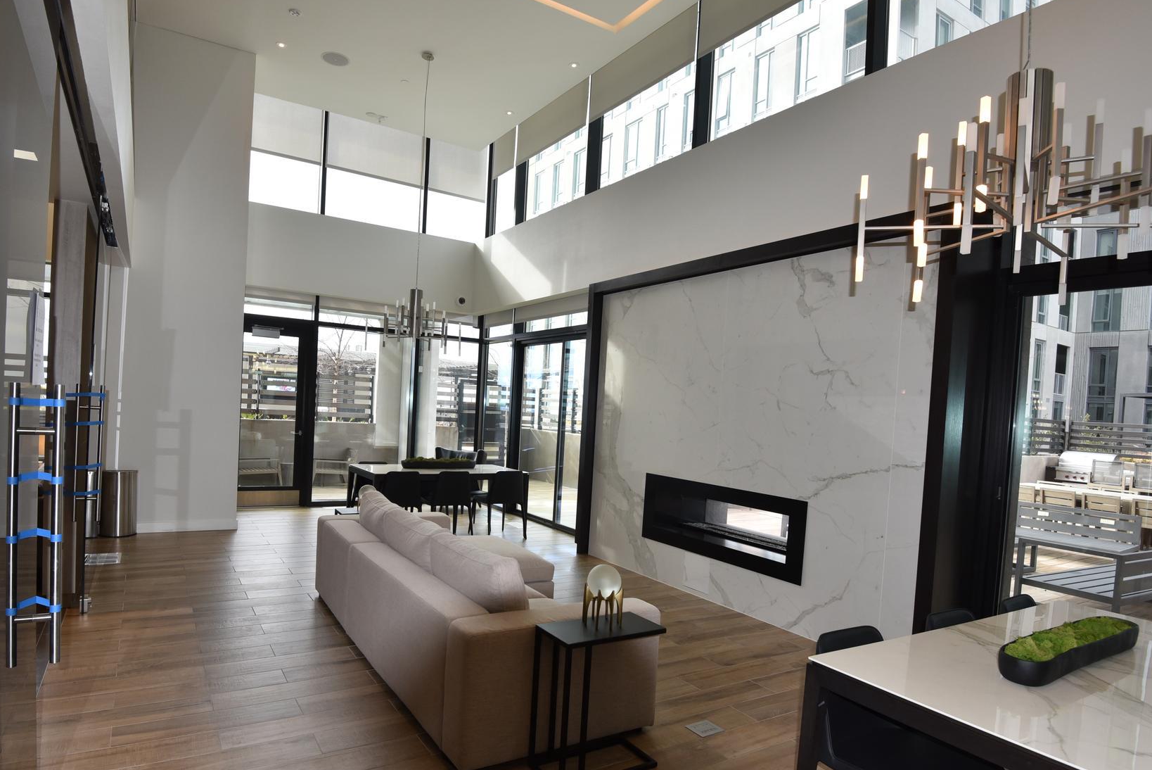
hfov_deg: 83.9
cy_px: 429
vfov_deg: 61.8
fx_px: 640
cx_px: 546
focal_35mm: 20
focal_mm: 16
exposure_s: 1/125
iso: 560
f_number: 5.6
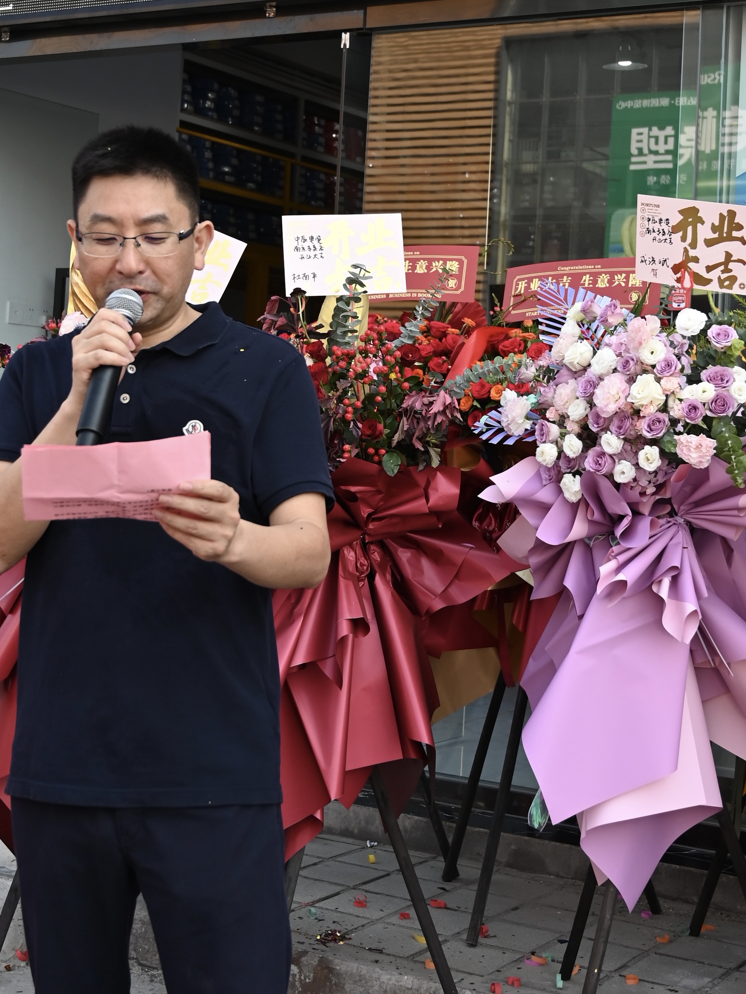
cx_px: 372
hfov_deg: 34.6
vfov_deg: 45.1
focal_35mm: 42
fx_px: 1199
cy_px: 497
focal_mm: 28.5
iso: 320
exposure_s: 1/640
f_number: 4
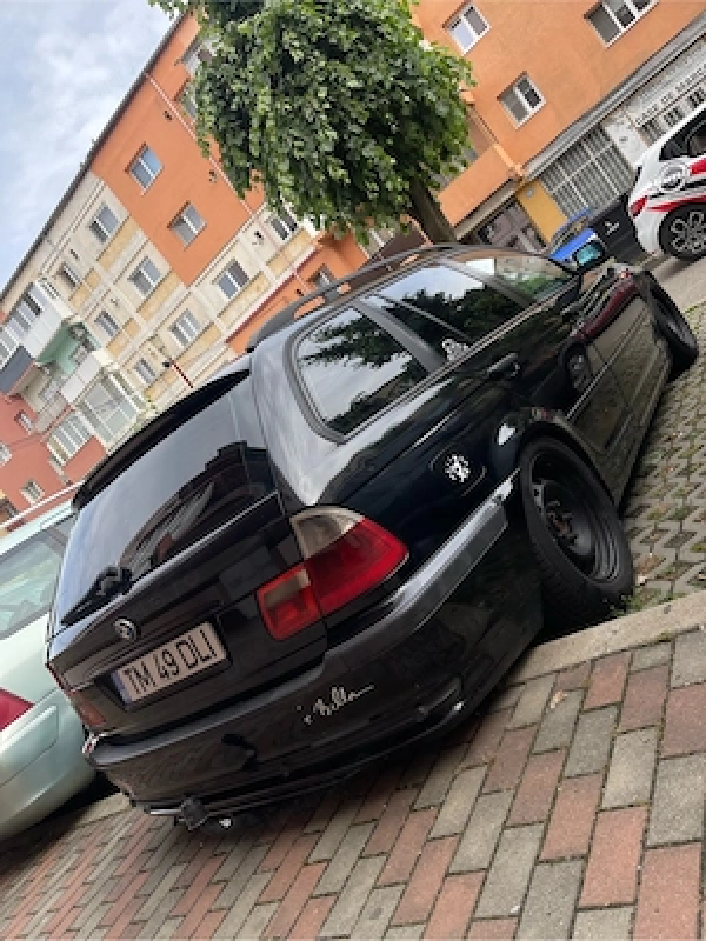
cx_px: 353
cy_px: 470
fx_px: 680
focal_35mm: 25
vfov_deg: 69.4
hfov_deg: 54.9
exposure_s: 1/717
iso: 32
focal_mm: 5.1
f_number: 1.6
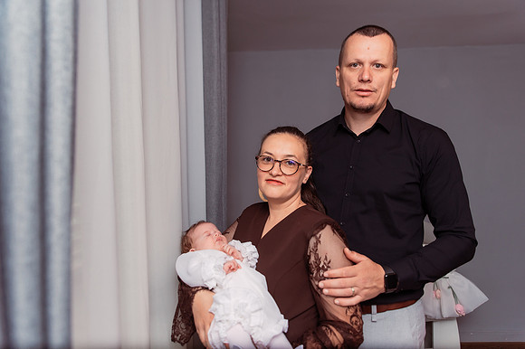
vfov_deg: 49.5
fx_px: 379
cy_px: 174
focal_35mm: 26
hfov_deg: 69.4
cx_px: 262
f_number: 3.2
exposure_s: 1/250
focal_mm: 26
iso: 250
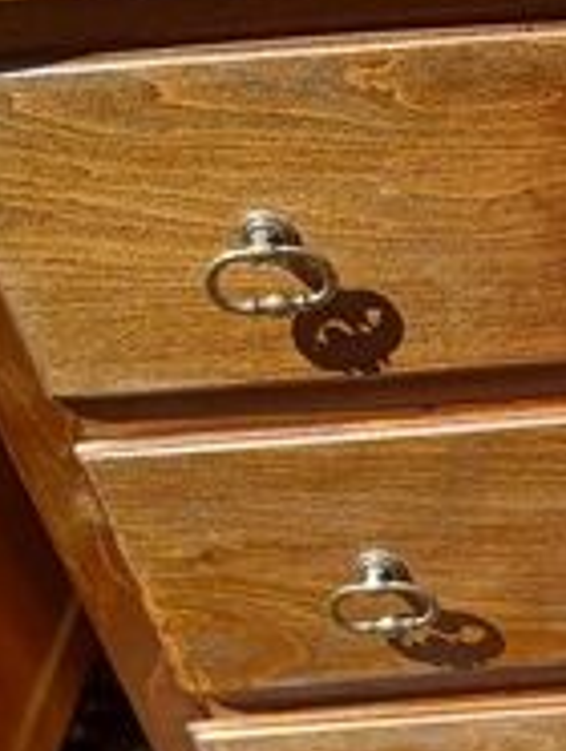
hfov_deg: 15.9
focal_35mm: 86
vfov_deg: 22.6
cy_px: 517
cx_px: 829
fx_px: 1871
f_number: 1.8
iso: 32
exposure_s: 1/207
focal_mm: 4.6
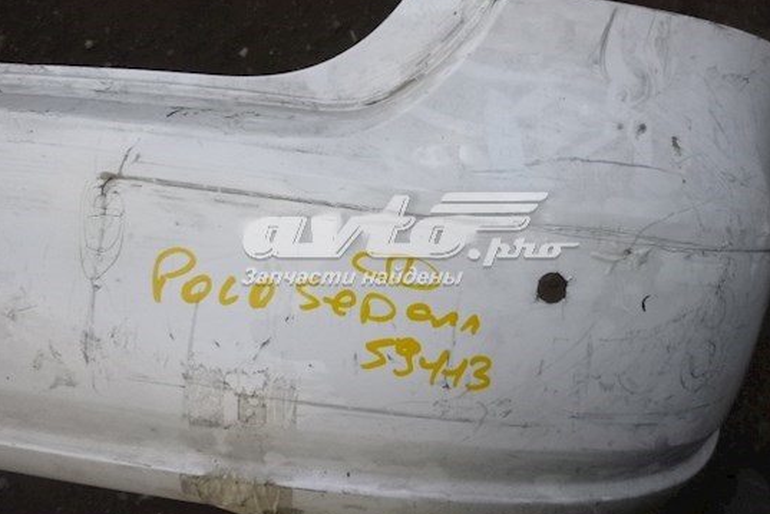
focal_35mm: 31
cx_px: 406
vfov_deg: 42.3
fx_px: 663
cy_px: 235
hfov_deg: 60.3
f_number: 3.9
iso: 200
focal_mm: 4.5
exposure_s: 1/200
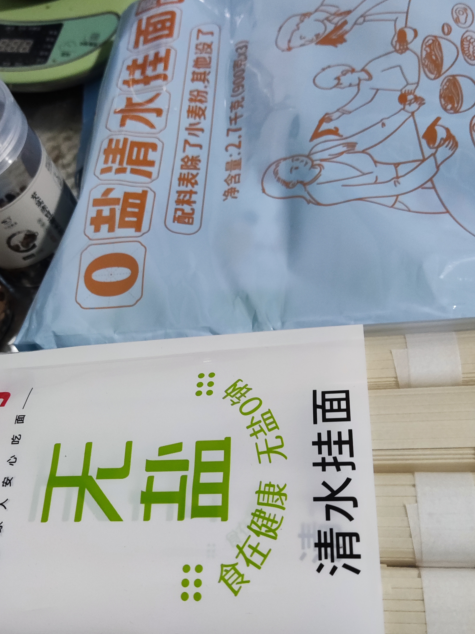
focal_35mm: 34
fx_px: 622
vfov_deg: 53.9
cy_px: 342
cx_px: 218
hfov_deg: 41.8
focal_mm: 4.71
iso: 738
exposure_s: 1/50
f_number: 1.79
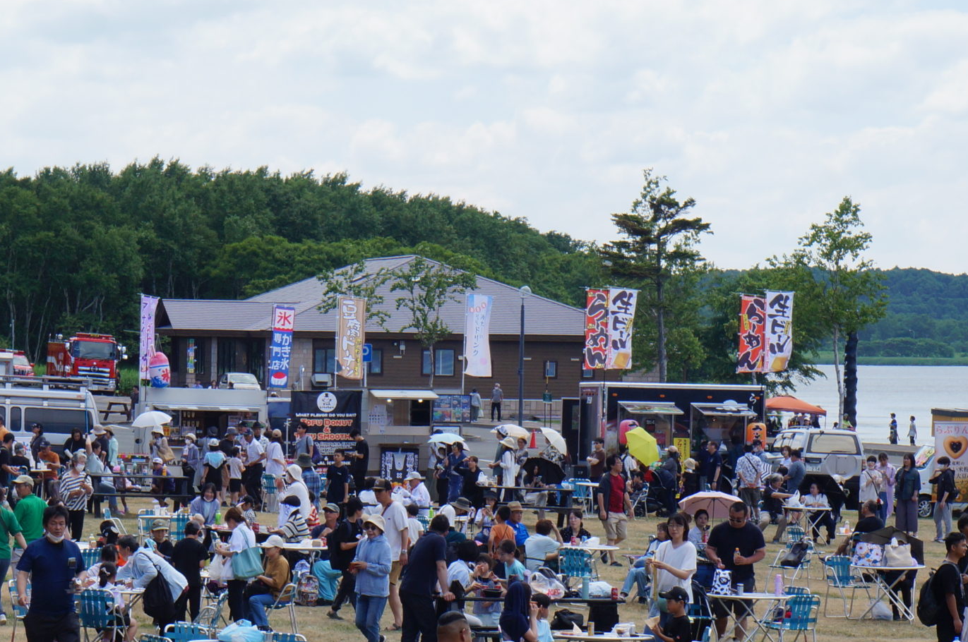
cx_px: 311
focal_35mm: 140
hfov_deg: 14.6
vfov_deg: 9.7
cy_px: 566
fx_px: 3759
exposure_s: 1/200
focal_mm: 50
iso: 200
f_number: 13
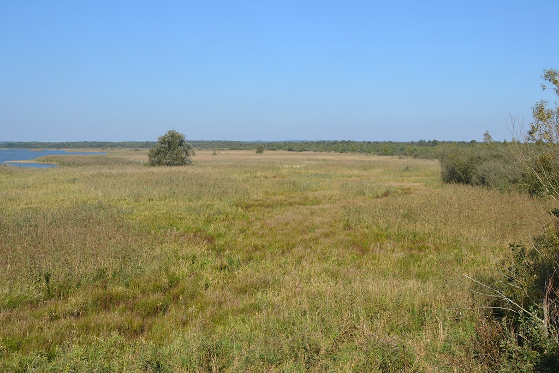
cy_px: 186
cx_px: 280
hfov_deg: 46.4
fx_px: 652
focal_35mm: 42
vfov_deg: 31.9
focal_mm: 28
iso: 100
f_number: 8
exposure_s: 1/250
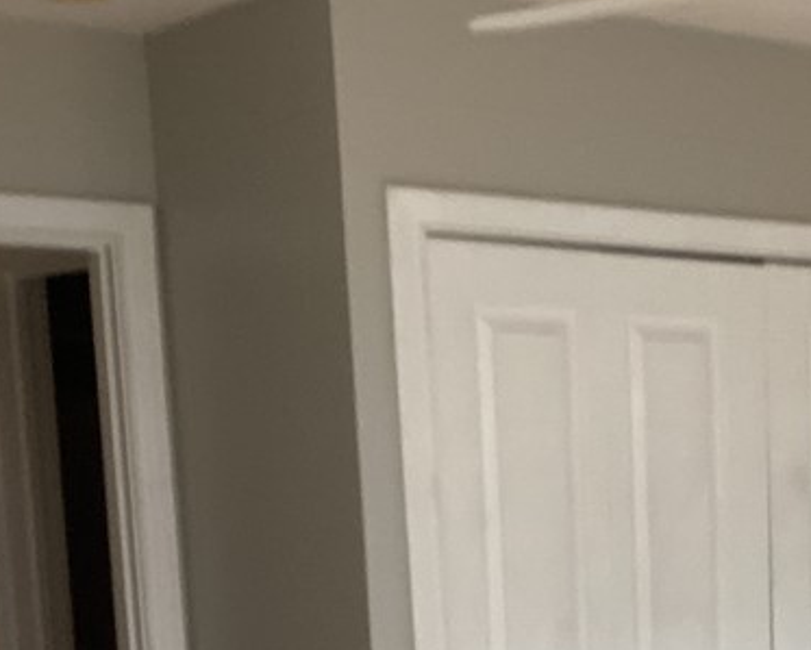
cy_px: 798
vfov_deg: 17.6
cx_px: 1031
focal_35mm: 83
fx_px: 1994
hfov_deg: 21.0
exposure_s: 1/60
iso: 64
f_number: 2.4
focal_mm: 3.3
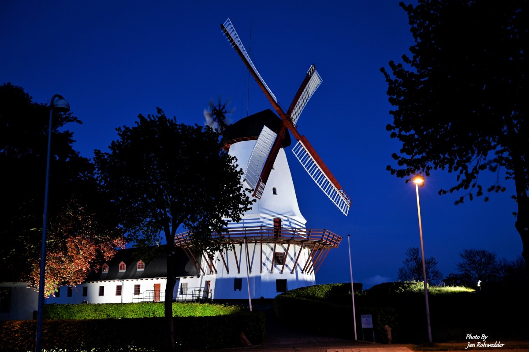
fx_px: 602
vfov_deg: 32.6
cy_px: 176
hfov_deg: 47.4
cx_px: 264
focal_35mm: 41
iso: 200
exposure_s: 1.3
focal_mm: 41
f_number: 8
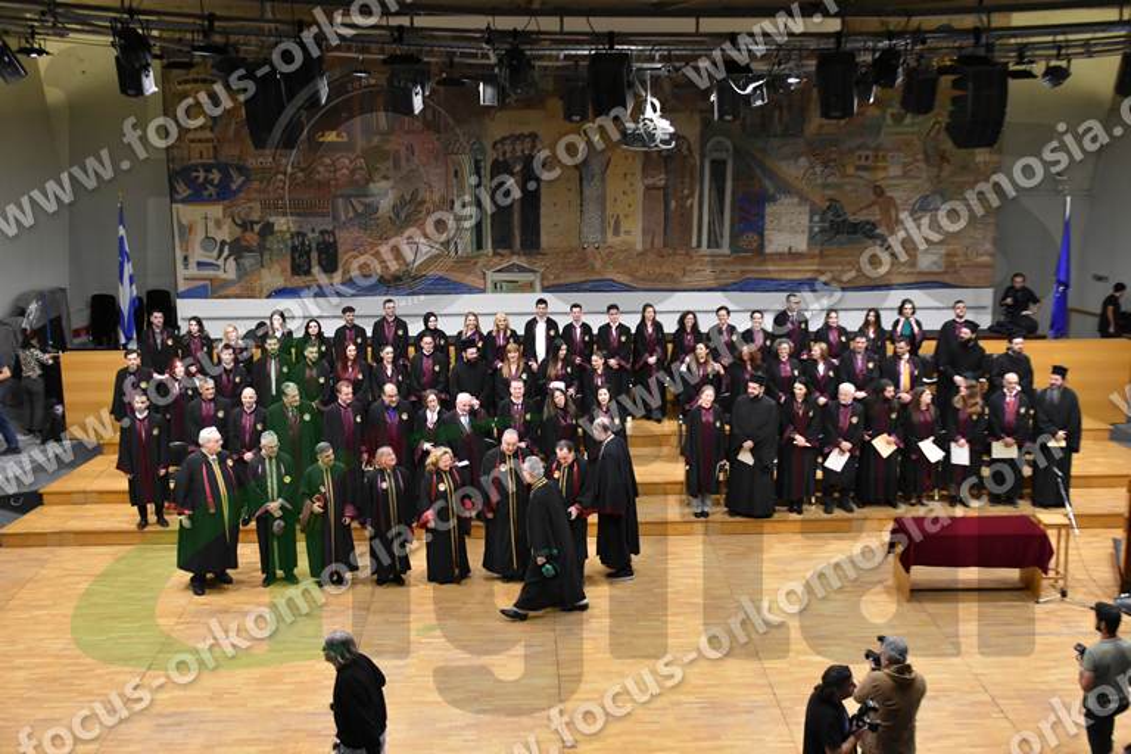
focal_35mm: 40
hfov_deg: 47.9
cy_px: 377
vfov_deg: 33.0
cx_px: 566
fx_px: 1272
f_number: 5.6
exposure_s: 1/100
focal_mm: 27
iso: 3200
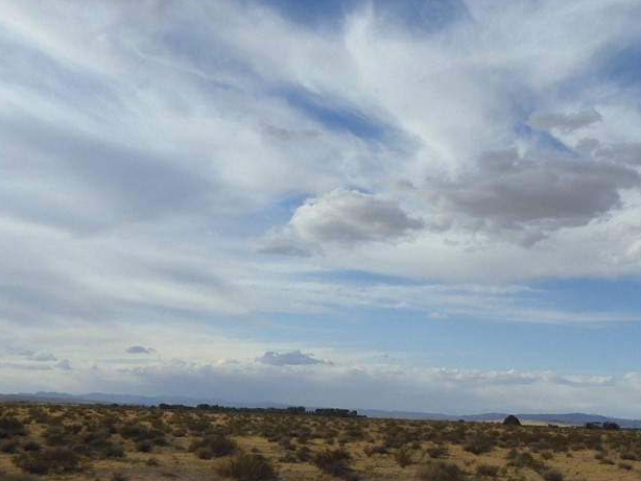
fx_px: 741
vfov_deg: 35.2
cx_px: 423
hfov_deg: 46.1
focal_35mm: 40
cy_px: 358
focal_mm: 4.3
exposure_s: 1/2000
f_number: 3.4
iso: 100
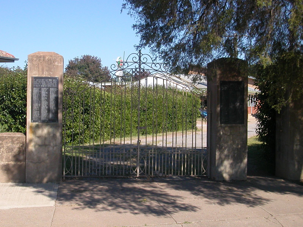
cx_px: 152
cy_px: 114
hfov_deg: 33.2
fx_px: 508
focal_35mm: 58
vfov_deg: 25.2
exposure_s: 1/952
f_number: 3.4
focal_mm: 8.9
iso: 100
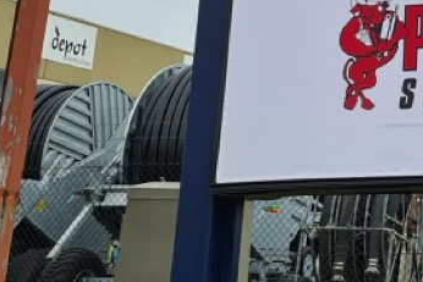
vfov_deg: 12.8
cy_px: -167
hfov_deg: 19.1
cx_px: 532
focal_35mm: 100
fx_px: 1175
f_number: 1.8
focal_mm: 5.4
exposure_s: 1/776
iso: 50
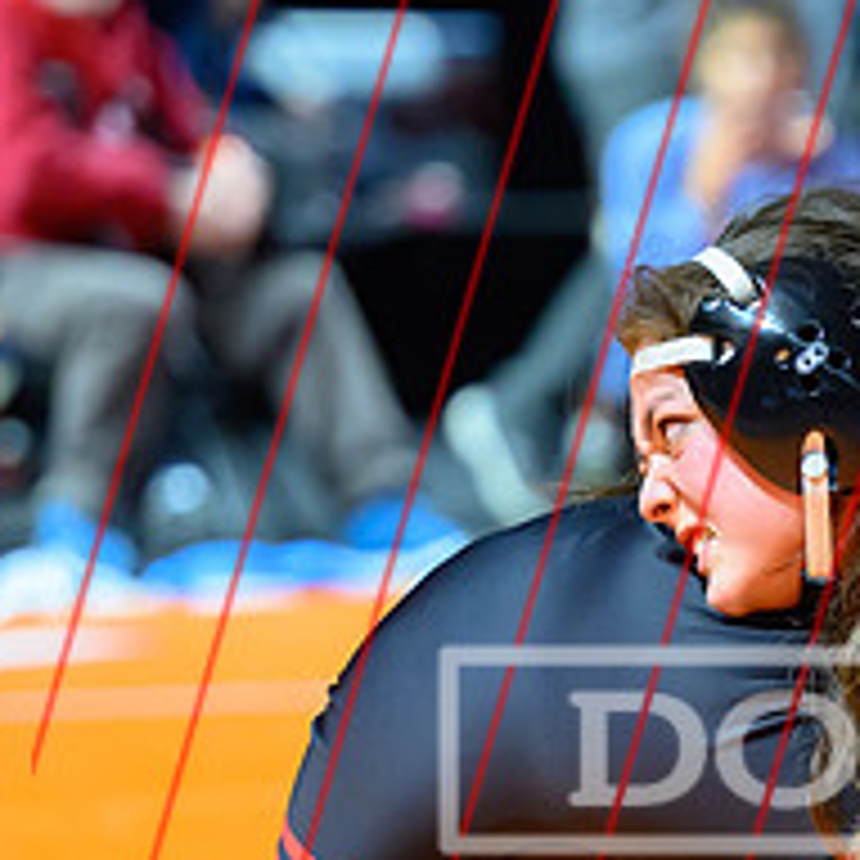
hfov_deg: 5.2
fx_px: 9444
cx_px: 1169
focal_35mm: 336
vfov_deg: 5.2
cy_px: 749
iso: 4000
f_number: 2.8
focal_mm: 110
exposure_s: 1/640
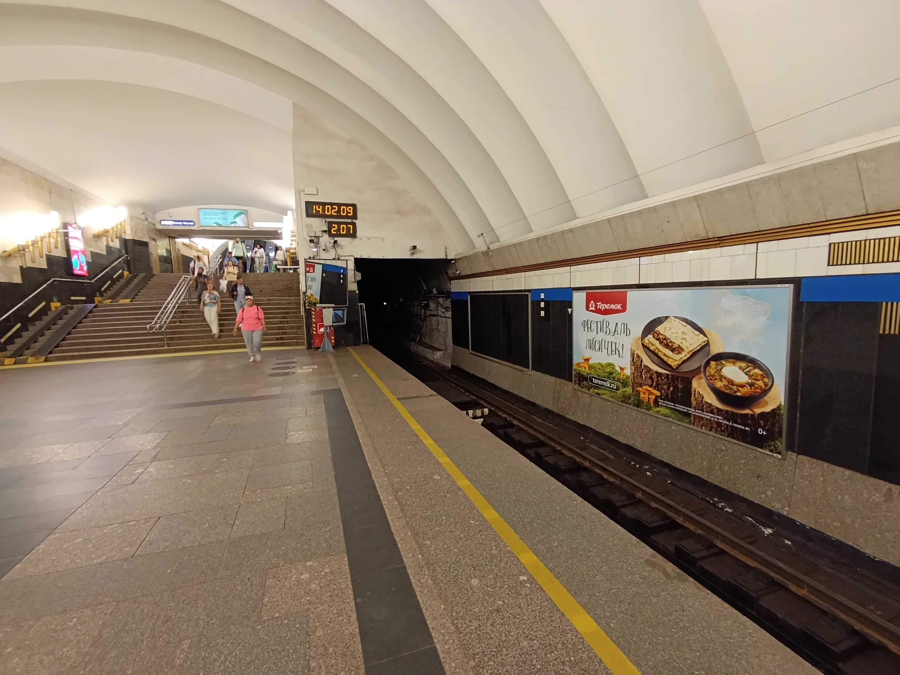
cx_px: 450
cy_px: 338
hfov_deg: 94.5
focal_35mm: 16
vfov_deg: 78.1
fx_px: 416
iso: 400
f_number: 2.2
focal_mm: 1.65
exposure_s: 1/33.3
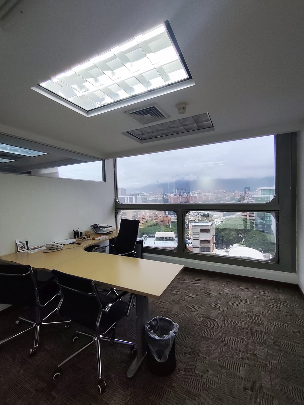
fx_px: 176
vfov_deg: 98.1
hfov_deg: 81.8
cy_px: 202
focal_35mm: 15
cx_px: 152
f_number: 2.2
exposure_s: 1/100
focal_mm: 1.65
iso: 64
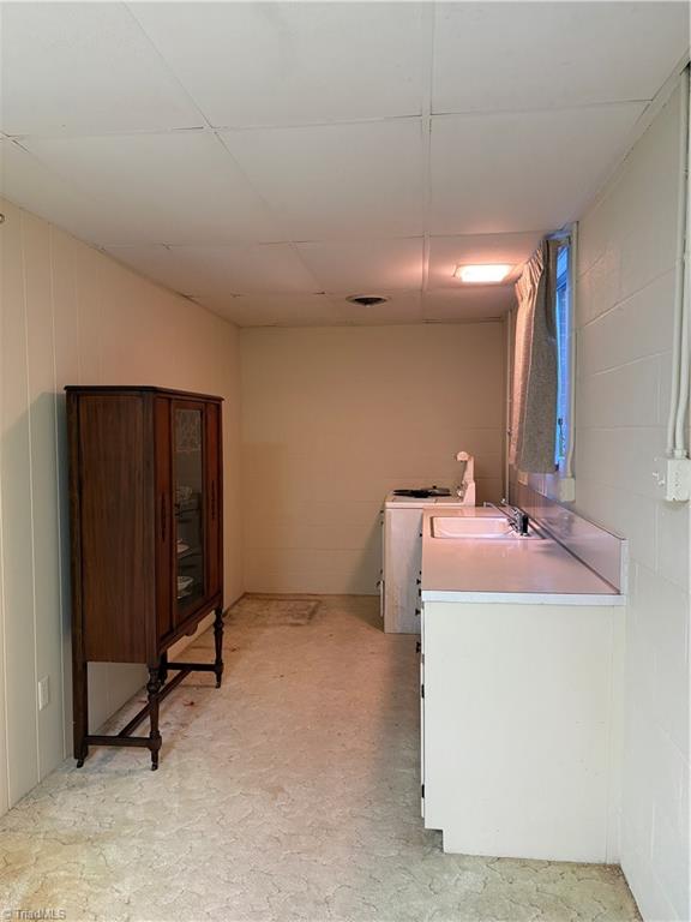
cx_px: 346
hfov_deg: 53.1
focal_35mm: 26
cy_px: 461
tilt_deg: -3.3
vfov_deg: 67.3
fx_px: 692
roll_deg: +0.2
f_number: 1.6
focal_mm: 5.96
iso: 250
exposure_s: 1/60
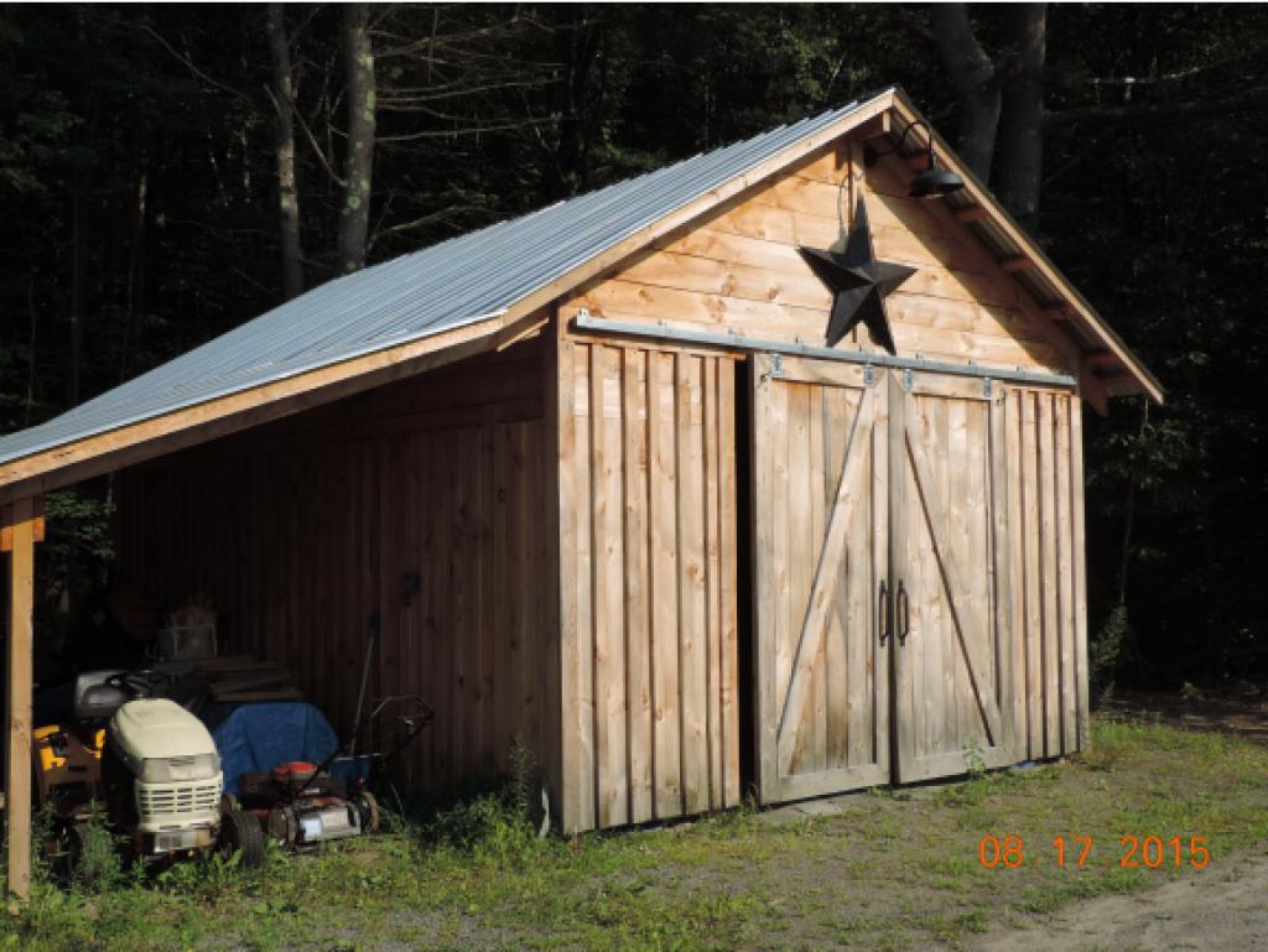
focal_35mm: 40
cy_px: 476
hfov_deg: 46.8
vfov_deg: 36.0
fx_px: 1466
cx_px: 634
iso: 80
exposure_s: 1/1000
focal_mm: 7.1
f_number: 3.3
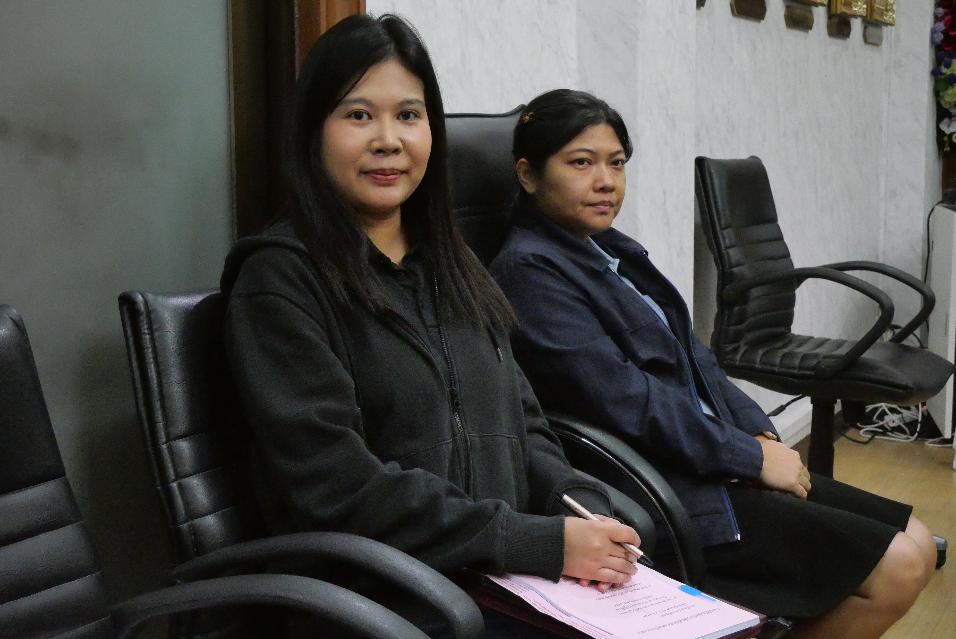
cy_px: 320
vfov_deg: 28.7
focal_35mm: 47
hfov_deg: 41.9
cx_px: 478
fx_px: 1249
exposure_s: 1/125
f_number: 5.6
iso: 6400
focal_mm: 23
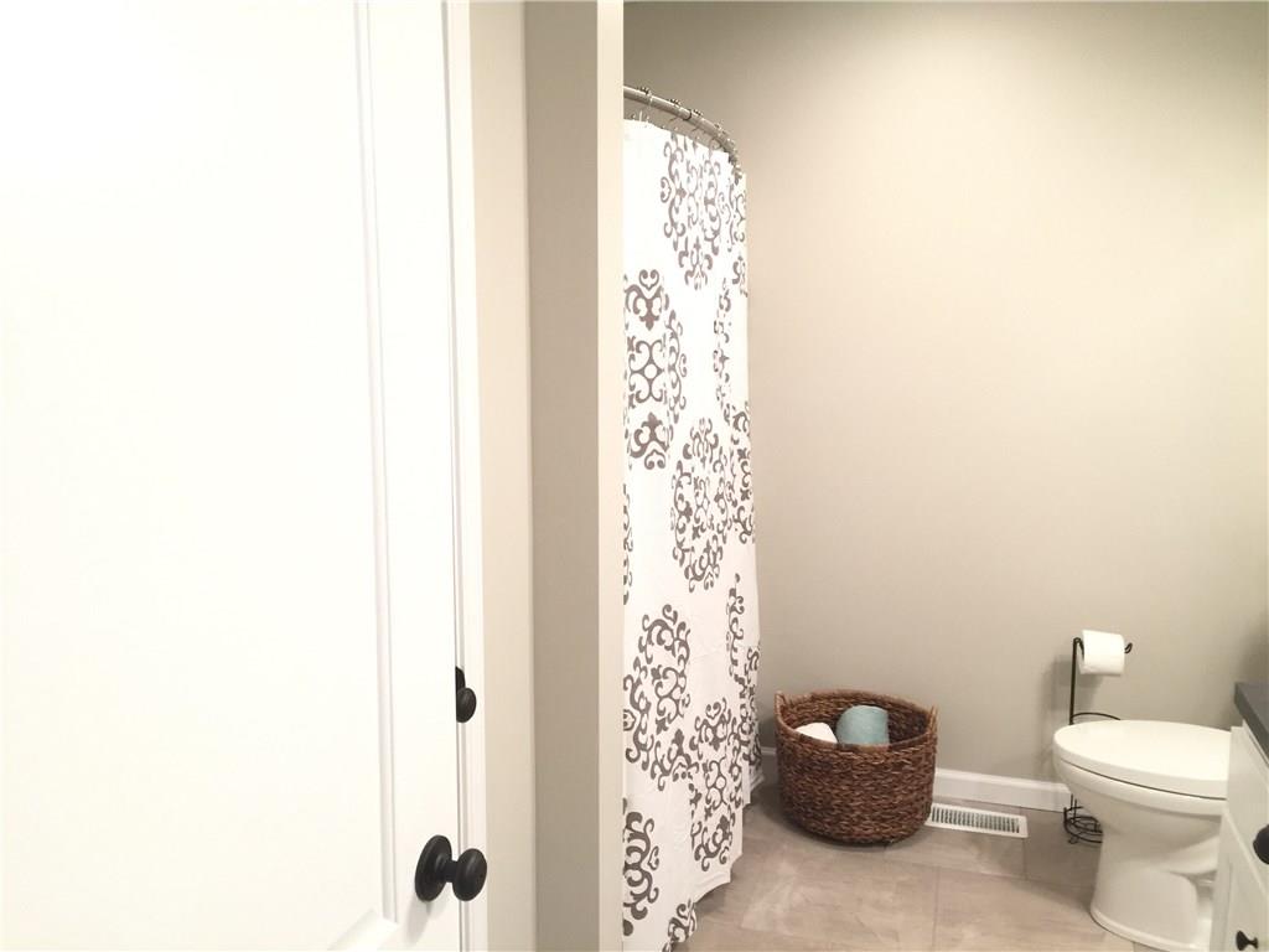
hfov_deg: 61.7
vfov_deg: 48.2
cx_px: 634
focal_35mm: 29
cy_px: 476
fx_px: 1063
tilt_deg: -9.4
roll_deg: -0.4
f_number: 2.2
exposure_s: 1/15
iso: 100
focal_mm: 4.15
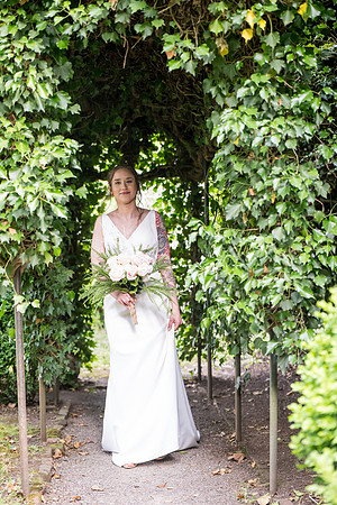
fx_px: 983
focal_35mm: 70
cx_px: 168
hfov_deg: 19.5
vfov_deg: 28.8
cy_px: 252
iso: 3200
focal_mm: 70
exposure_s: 1/400
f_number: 3.2
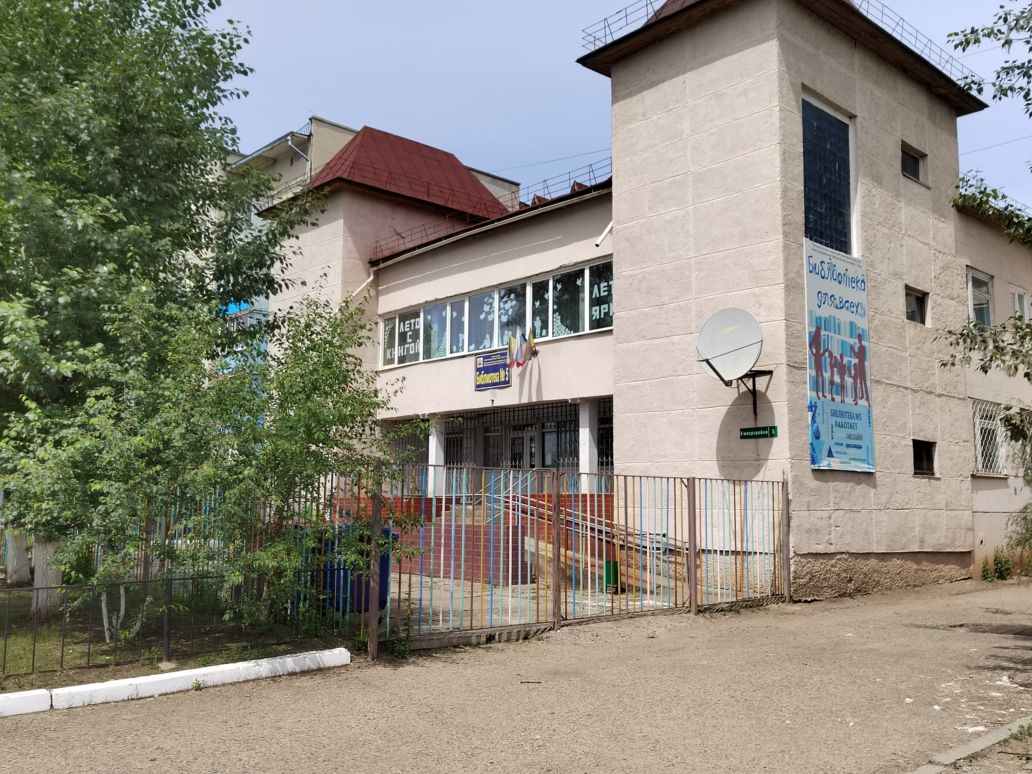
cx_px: 516
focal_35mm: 31
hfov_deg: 58.4
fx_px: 924
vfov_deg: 45.4
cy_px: 387
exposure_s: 1/2000
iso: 250
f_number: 1.9
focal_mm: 5.52
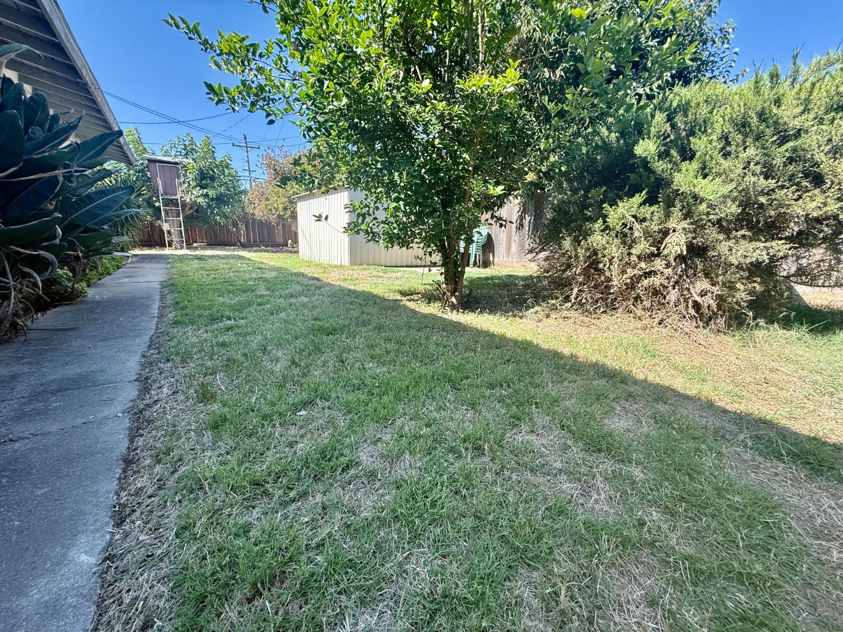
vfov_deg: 85.7
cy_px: 316
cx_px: 422
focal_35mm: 14
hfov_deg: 102.1
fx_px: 341
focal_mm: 2.22
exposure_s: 1/545
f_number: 2.2
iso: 64
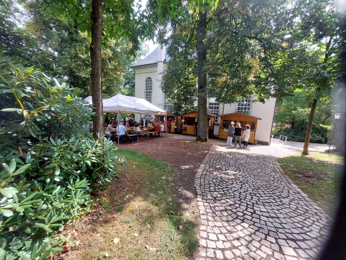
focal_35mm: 13
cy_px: 130
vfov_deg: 89.9
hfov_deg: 106.2
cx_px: 173
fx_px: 130
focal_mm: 1.74
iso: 50
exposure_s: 1/168
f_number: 2.2
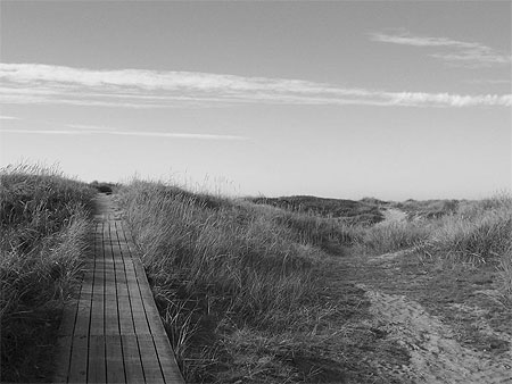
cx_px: 256
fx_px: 681
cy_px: 192
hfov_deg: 41.2
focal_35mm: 46
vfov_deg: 31.5
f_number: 5.6
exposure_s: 1/350
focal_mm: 7
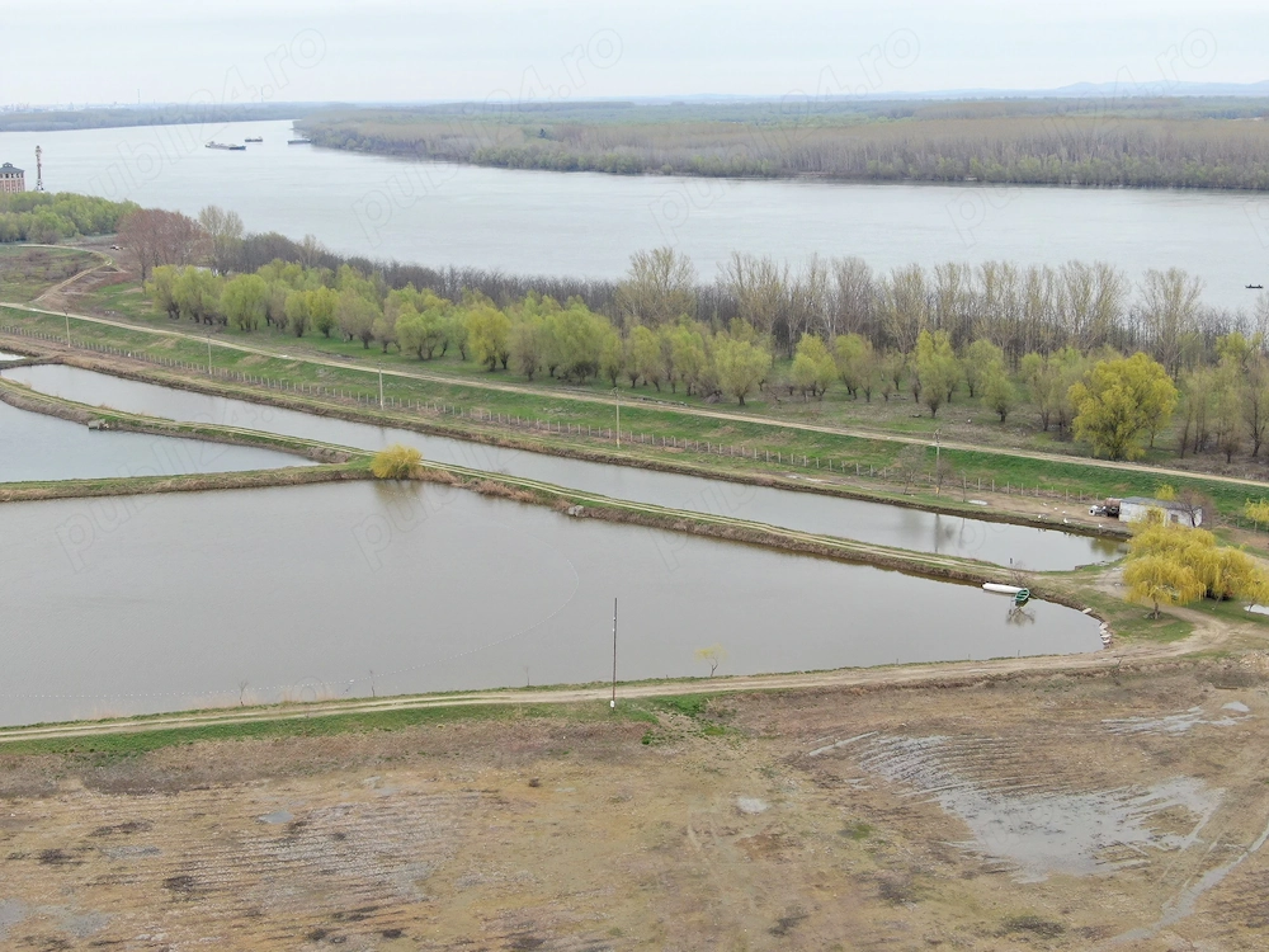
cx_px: 634
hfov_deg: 39.7
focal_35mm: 48
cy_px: 476
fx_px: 1760
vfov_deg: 30.3
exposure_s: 1/120
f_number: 3.8
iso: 110
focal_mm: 8.6
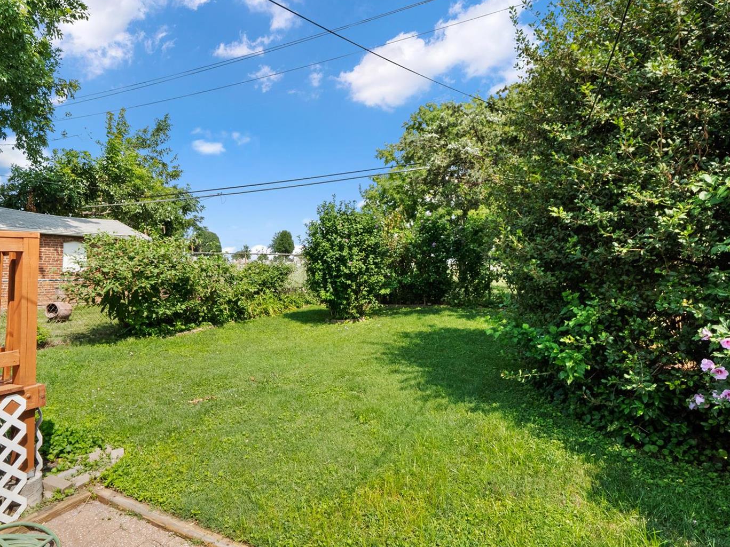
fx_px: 380
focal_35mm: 18
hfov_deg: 87.7
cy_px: 276
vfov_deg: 71.6
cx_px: 346
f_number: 10
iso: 400
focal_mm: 8
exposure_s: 1/250
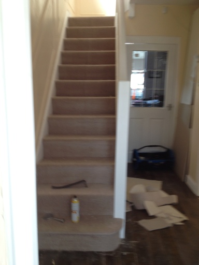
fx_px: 268
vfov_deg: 52.6
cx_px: 100
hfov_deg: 40.7
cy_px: 132
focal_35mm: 35
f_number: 2.4
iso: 64
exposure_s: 1/40
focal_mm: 4.28
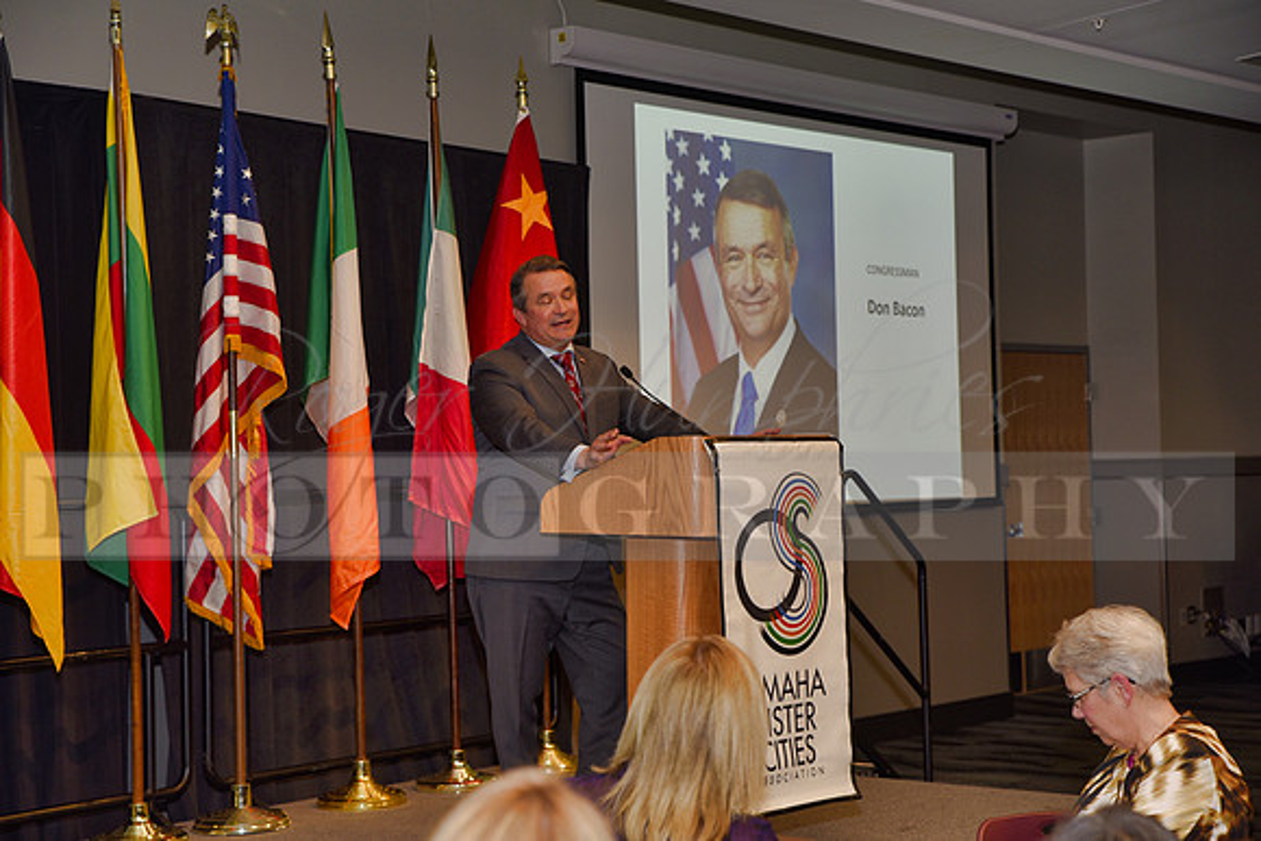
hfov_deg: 28.8
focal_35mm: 70
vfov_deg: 19.5
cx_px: 630
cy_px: 420
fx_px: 2452
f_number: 5
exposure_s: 1/60
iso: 200
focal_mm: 70
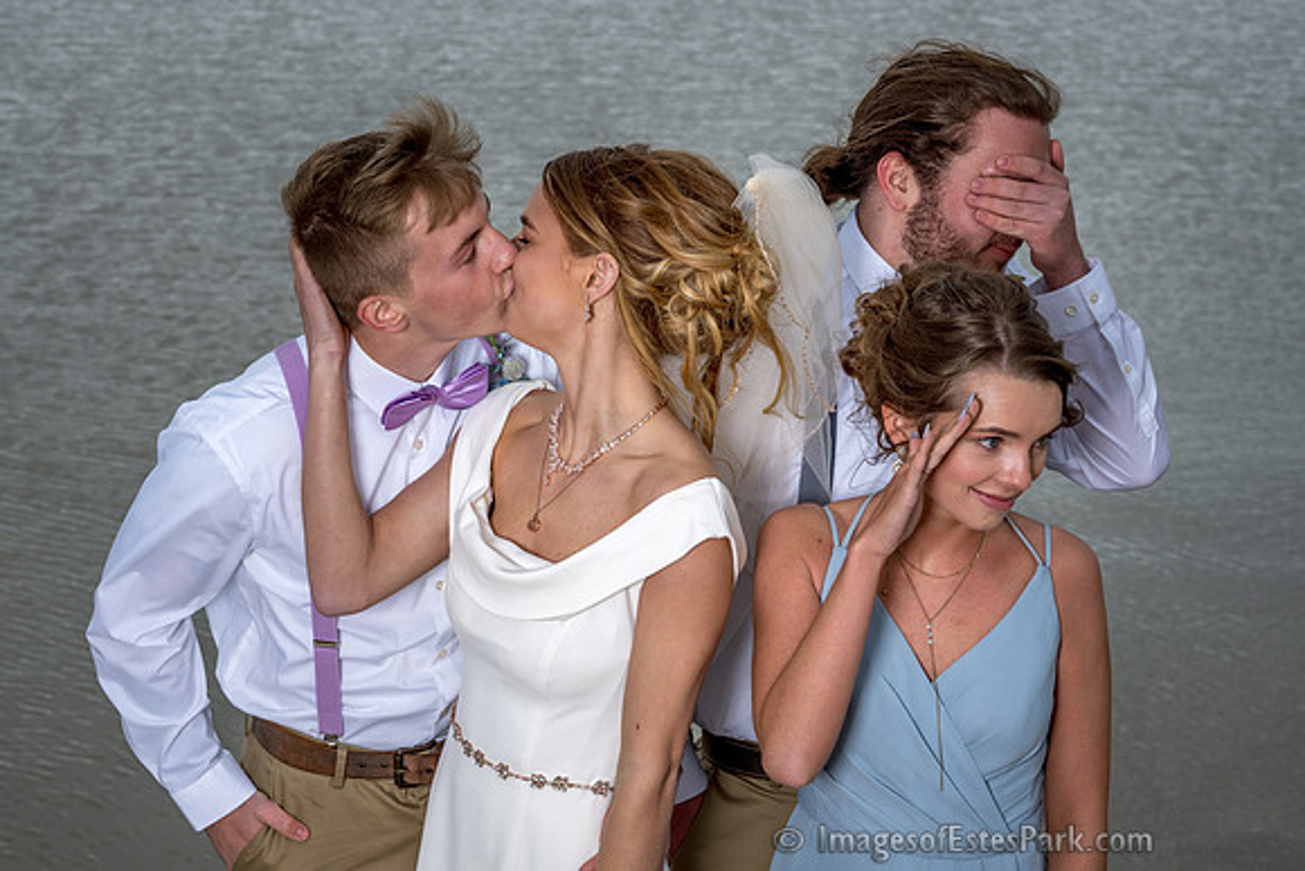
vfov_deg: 22.6
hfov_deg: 33.4
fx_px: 2175
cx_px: 652
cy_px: 436
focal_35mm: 60
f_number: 7.1
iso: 100
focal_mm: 60
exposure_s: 1/250
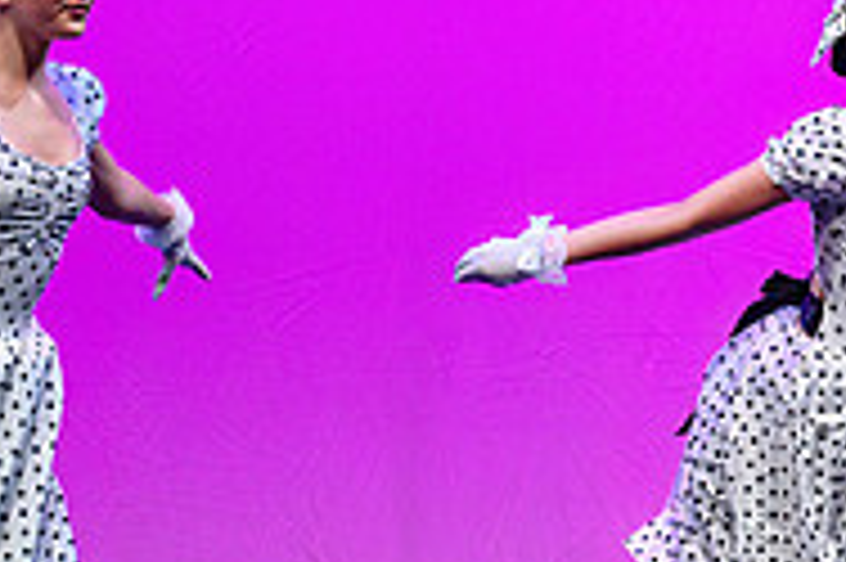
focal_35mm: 528
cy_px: 481
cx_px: 1001
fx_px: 12397
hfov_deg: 3.9
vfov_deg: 2.6
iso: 1600
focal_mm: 135
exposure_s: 1/800
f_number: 2.8
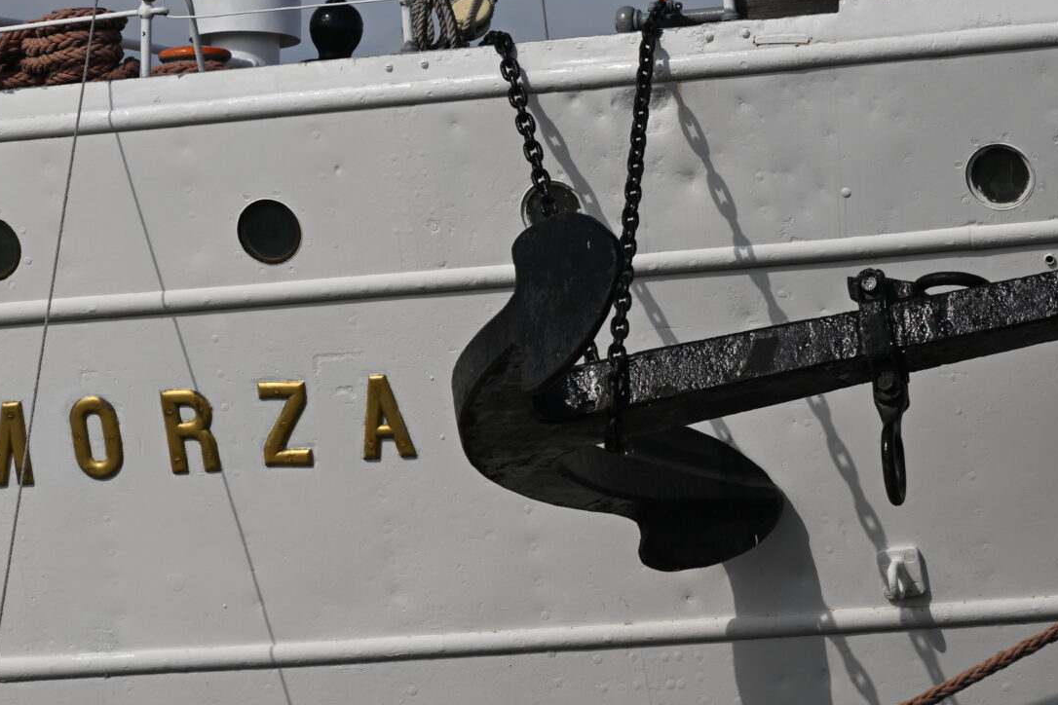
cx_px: 438
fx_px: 8316
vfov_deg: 4.8
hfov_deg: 7.3
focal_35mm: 283
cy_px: -22
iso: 100
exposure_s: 1/3200
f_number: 4
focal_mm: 120
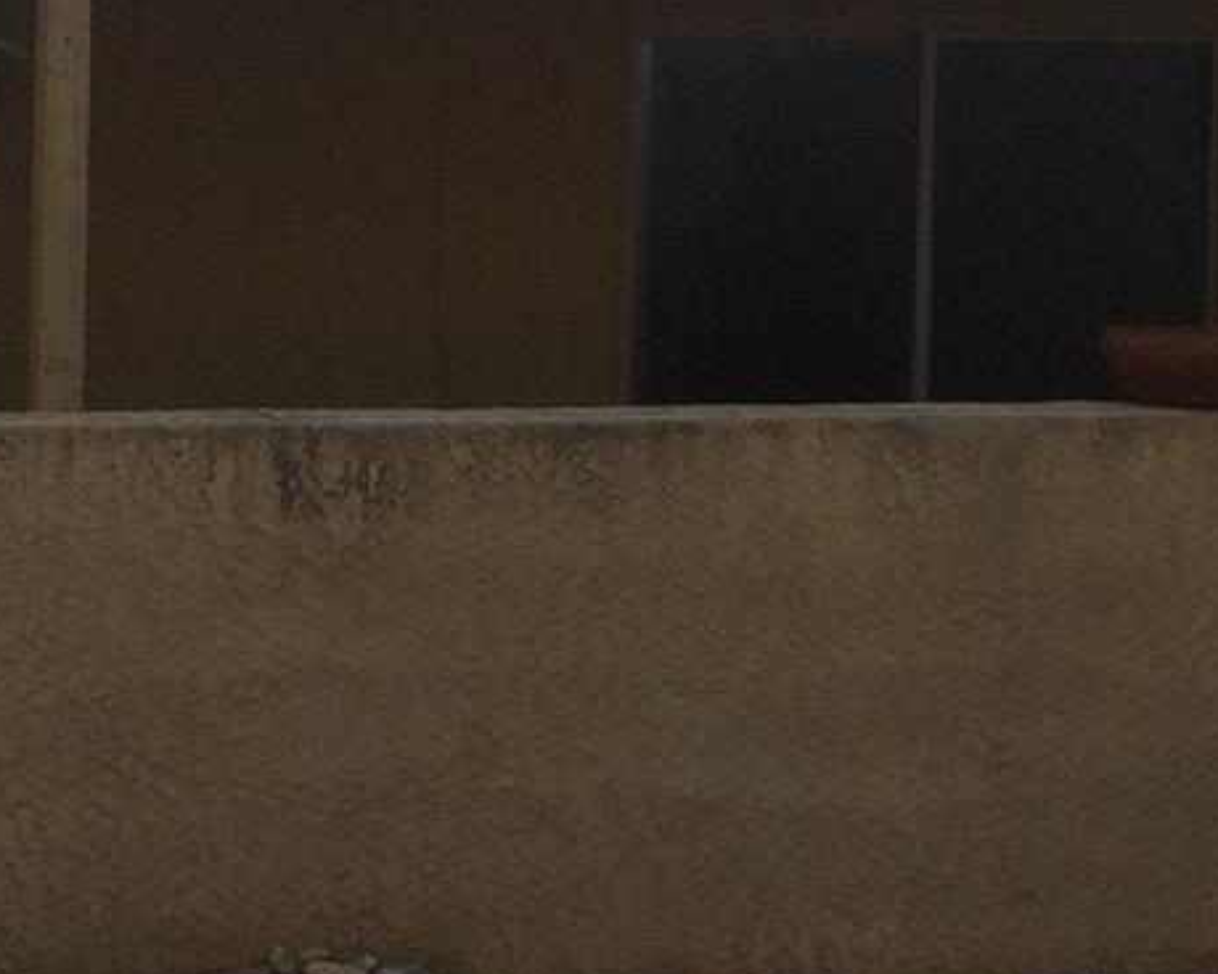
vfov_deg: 12.2
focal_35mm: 126
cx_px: 48
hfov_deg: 15.1
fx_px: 4542
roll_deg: -1.4
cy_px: 206
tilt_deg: -1.4
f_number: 2.2
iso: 32
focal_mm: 4.15
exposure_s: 1/416
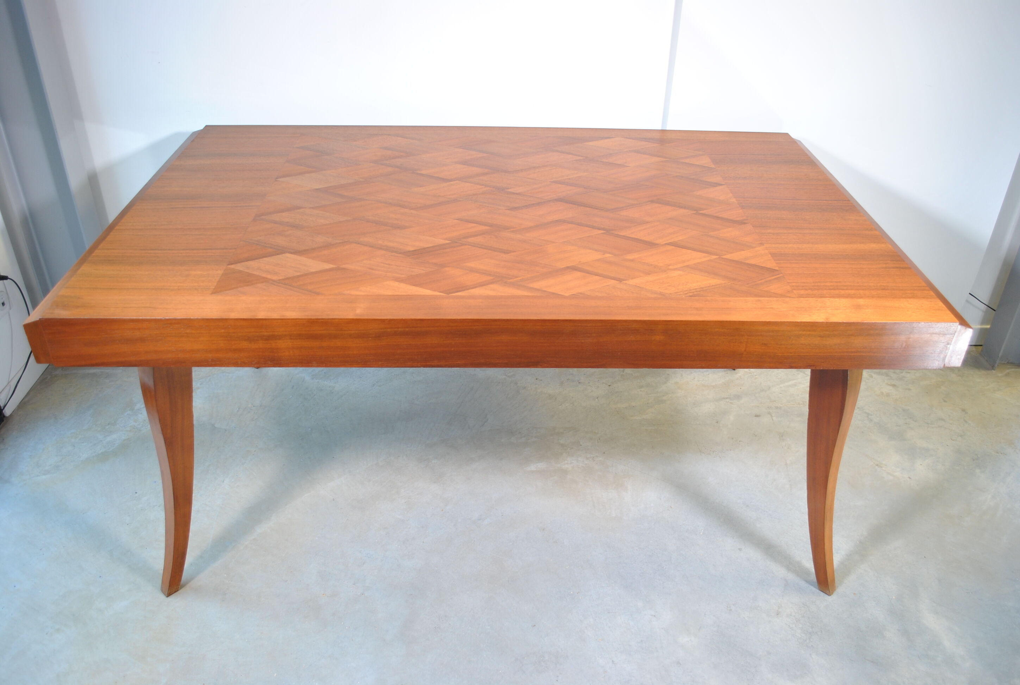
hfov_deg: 67.3
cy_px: 342
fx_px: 767
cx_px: 510
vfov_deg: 48.1
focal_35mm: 27
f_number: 4.5
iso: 200
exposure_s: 1/20
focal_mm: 18
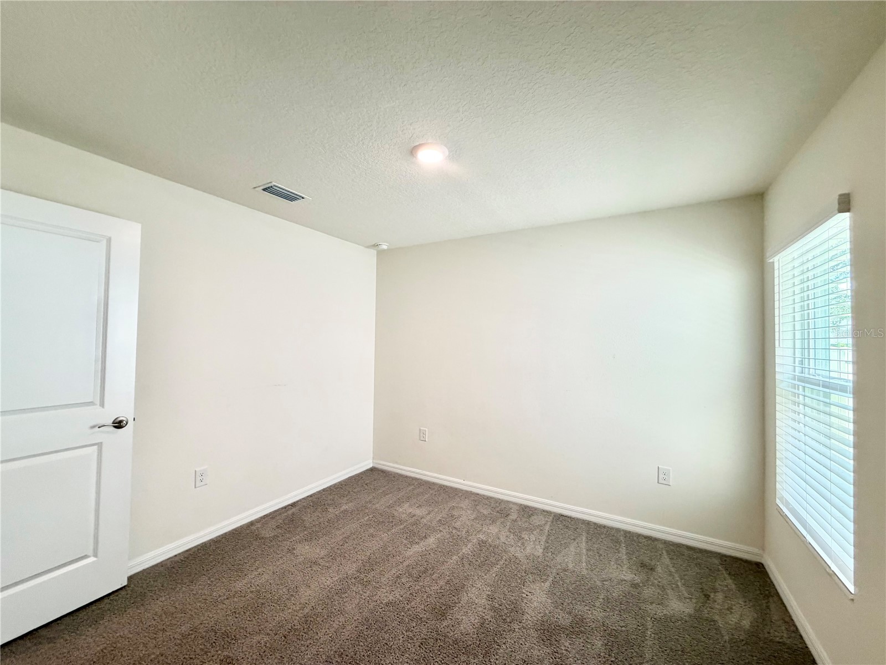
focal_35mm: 14
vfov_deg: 85.7
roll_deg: -1.0
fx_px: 358
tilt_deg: +0.9
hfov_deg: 102.1
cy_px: 332
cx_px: 443
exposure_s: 1/120
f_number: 2.2
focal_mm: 2.22
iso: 160
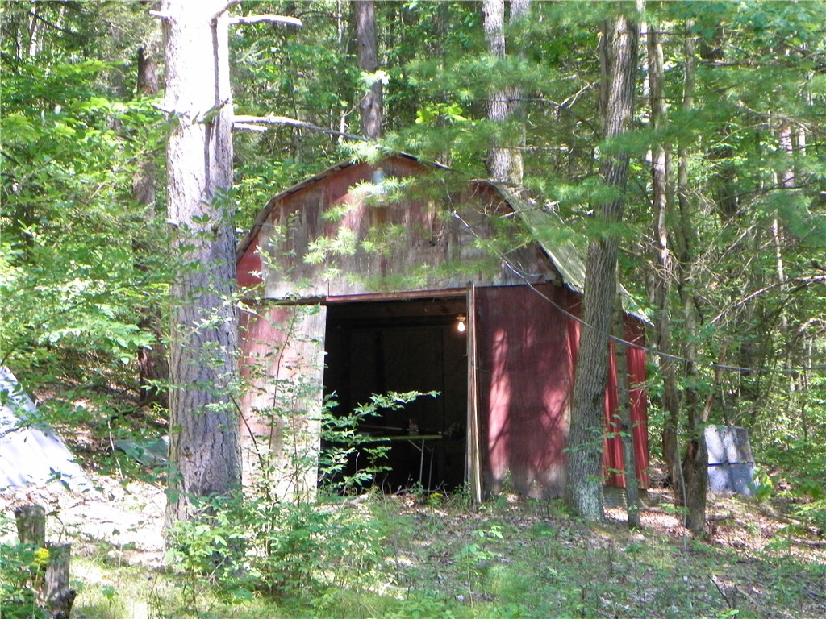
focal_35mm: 120
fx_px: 2863
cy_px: 310
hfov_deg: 16.4
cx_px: 413
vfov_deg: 12.3
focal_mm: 21.3
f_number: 4
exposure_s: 1/60
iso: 125
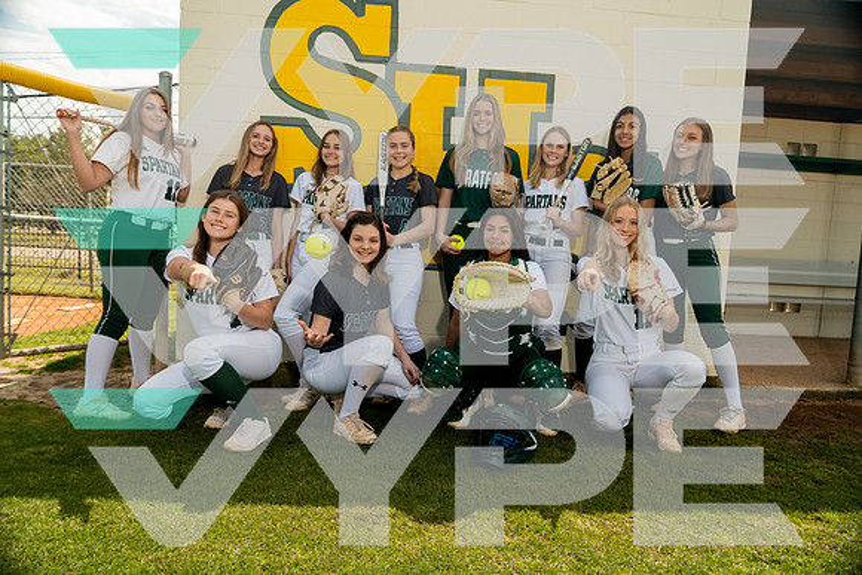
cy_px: 288
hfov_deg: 73.7
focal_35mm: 24
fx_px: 575
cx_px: 431
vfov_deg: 53.2
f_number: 4.5
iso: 250
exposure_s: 1/250
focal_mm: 24
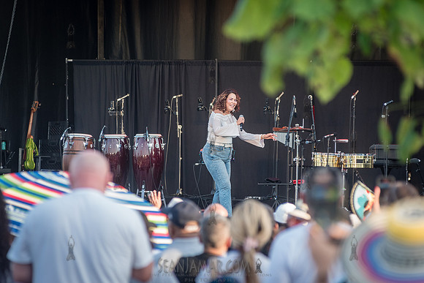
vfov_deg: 6.1
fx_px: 2663
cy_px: 142
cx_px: 216
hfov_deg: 9.1
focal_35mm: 226
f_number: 4.5
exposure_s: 1/1000
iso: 1000
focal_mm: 200
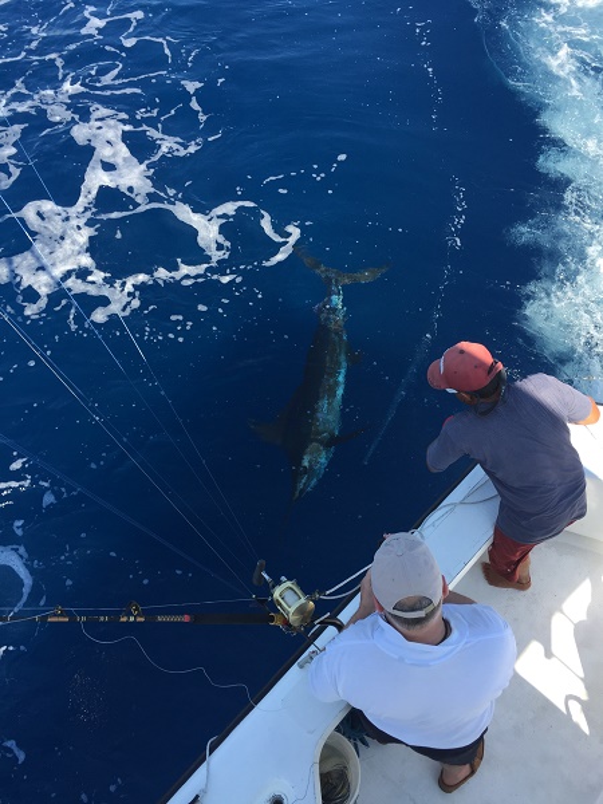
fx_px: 674
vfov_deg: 61.7
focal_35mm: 29
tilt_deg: -56.4
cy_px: 402
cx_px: 302
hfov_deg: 48.2
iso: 32
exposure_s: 1/682
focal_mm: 4.15
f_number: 2.2
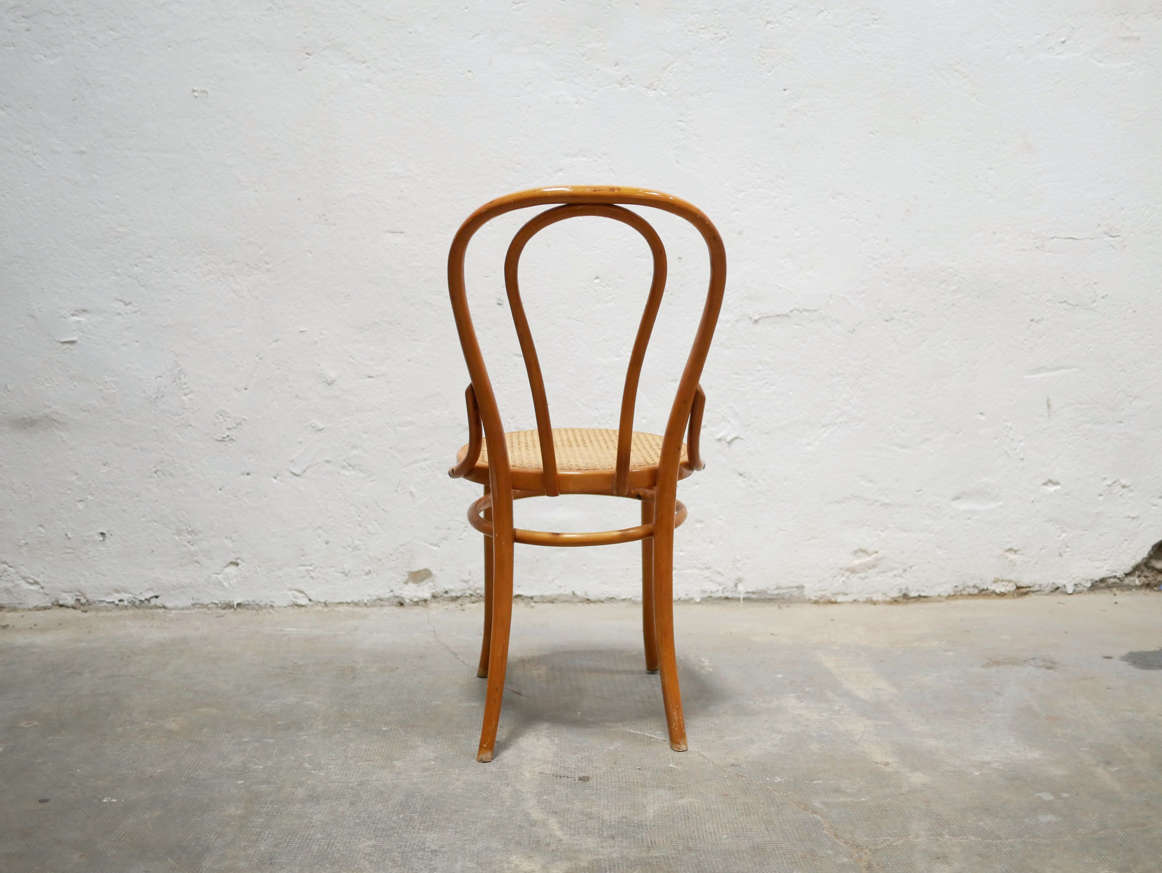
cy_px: 436
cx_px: 581
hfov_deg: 46.8
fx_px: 1343
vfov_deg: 36.0
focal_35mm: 40
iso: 500
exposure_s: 1/60
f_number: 1.7
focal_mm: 20
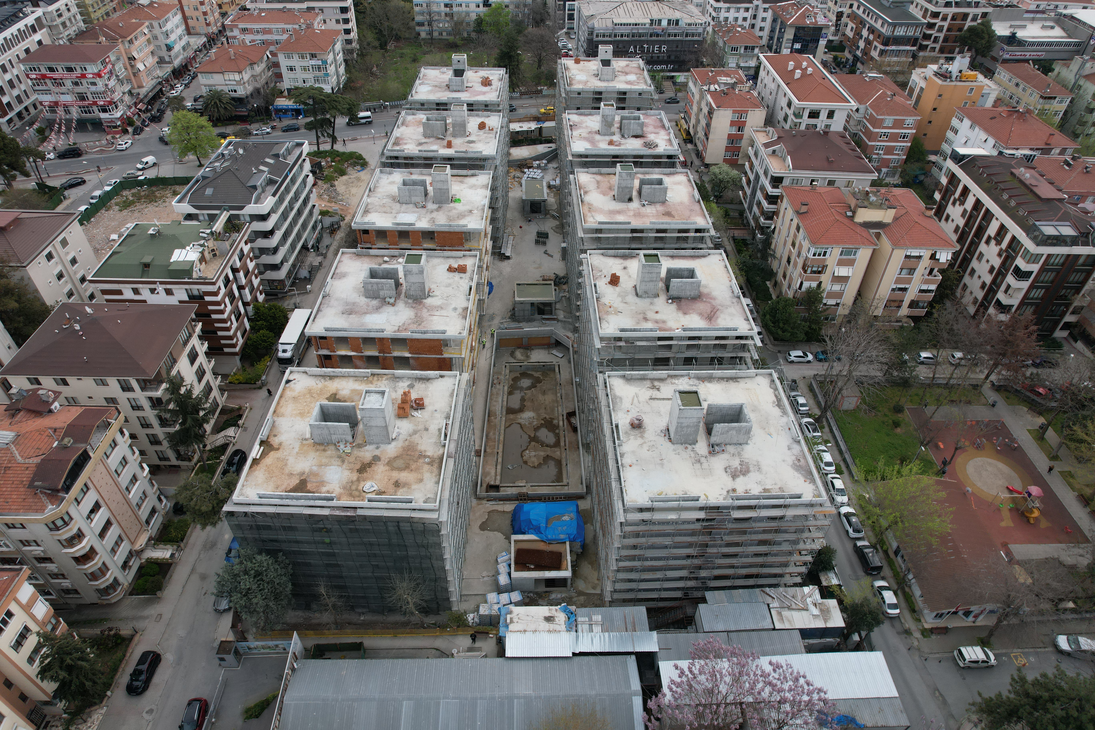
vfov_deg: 57.2
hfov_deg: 78.6
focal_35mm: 22
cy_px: 365
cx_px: 548
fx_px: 669
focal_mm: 8.38
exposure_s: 1/400
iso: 130
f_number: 2.8
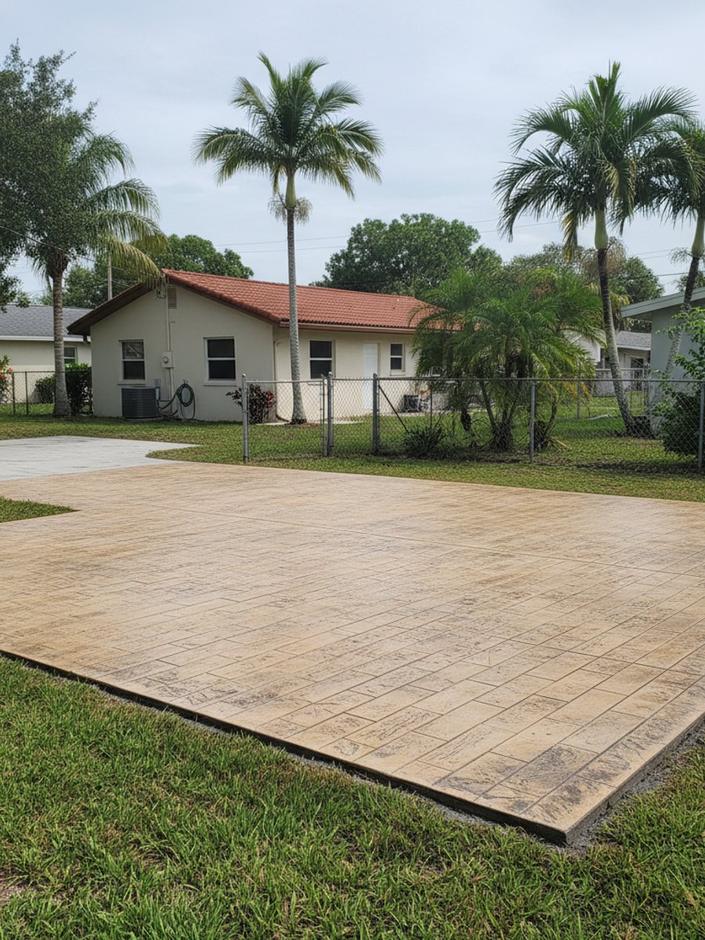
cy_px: 470
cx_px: 352
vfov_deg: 71.6
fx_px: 652
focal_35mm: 24
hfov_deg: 56.8
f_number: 1.78
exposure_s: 1/589
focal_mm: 6.8
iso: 148
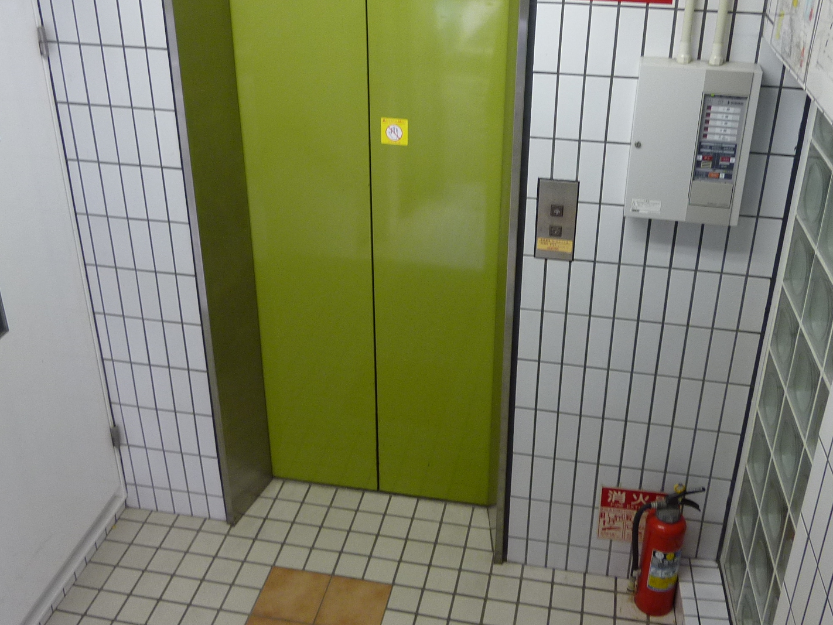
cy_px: 218
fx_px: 866
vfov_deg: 39.3
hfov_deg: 51.3
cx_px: 442
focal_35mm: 36
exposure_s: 1/30
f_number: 3.3
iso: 125
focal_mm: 4.1
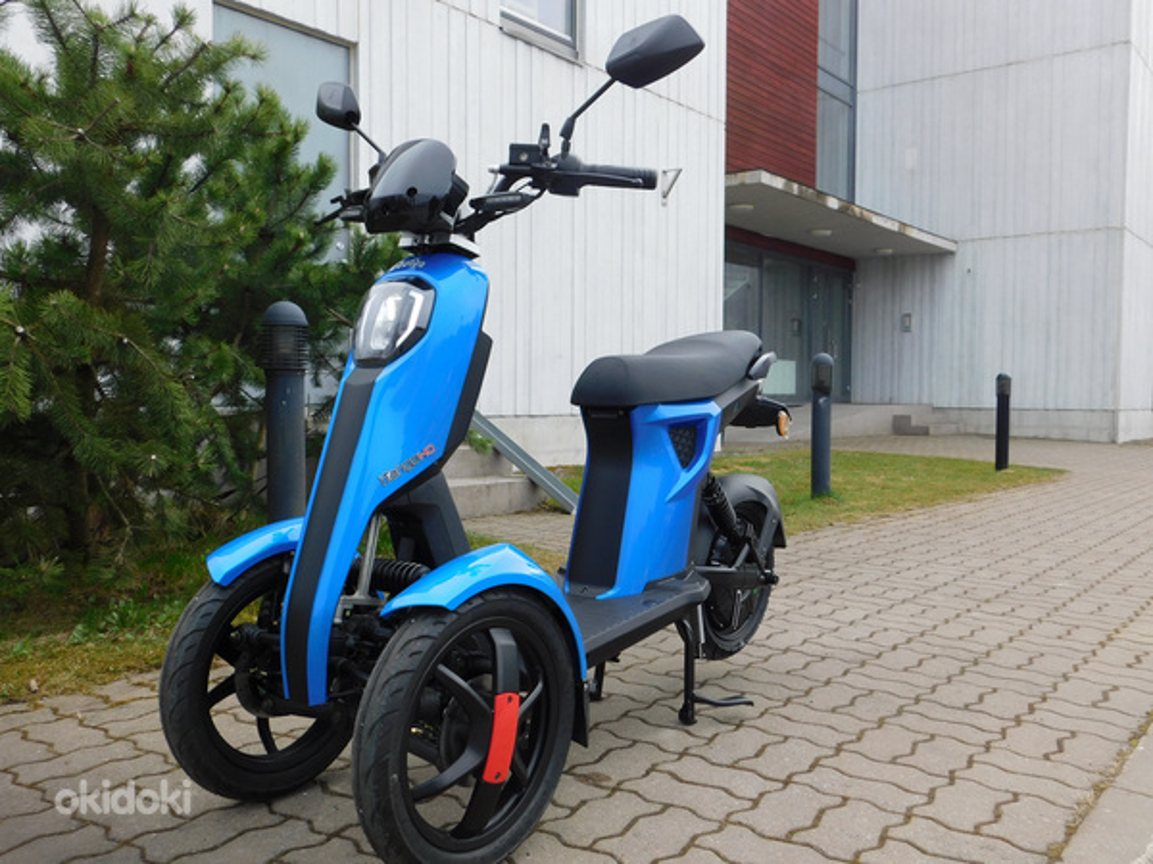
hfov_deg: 60.0
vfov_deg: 46.8
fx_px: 999
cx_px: 576
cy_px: 432
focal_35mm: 30
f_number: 3.2
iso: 125
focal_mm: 5.3
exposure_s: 1/400
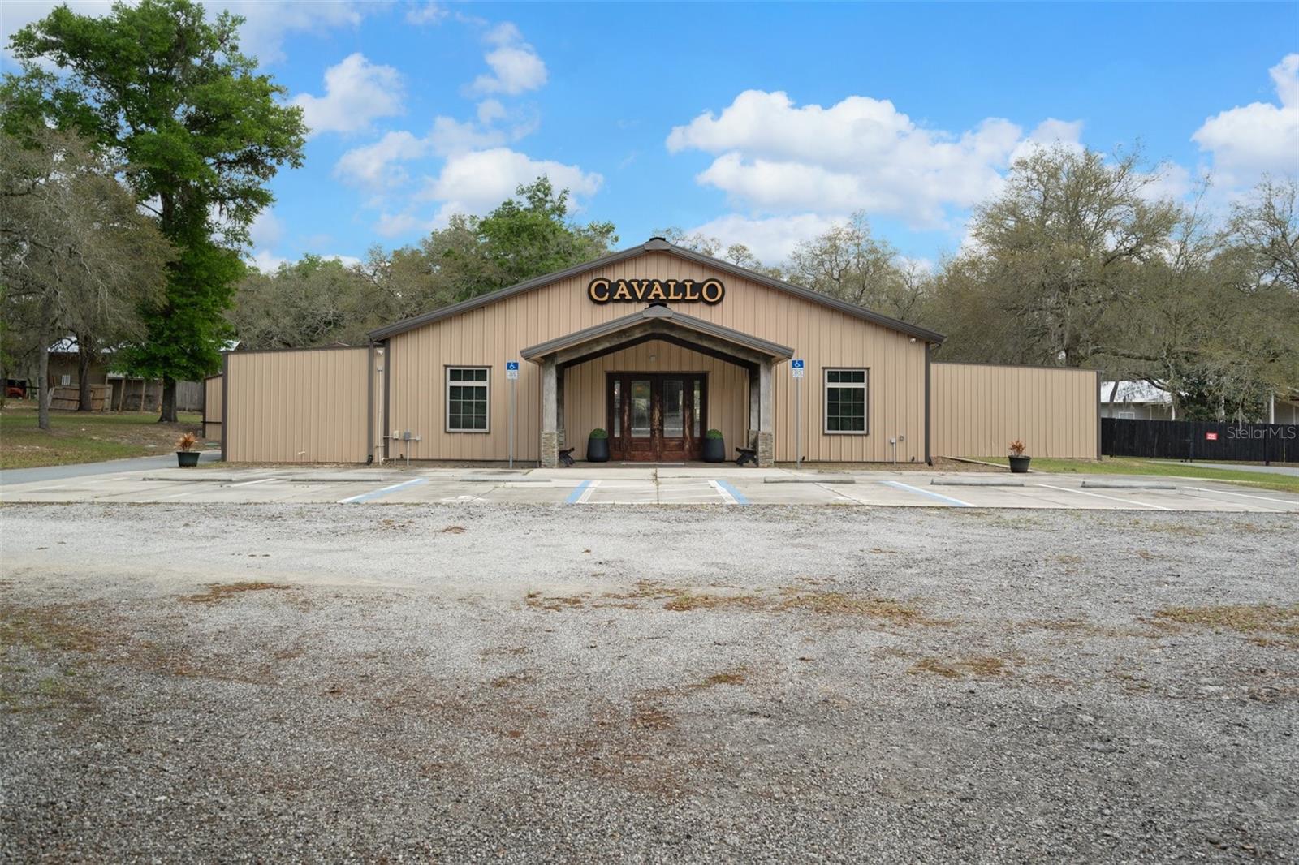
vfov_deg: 43.6
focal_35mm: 30
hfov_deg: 61.9
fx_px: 1082
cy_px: 432
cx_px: 650
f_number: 8
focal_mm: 30
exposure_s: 1/125
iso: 640
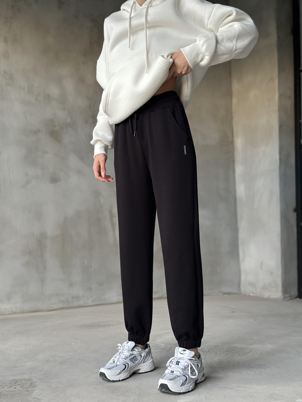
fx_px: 558
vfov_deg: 39.7
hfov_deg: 30.3
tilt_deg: +2.1
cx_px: 151
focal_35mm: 48
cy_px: 201
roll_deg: +0.5
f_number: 1.78
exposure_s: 1/60
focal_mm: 6.86
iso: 200
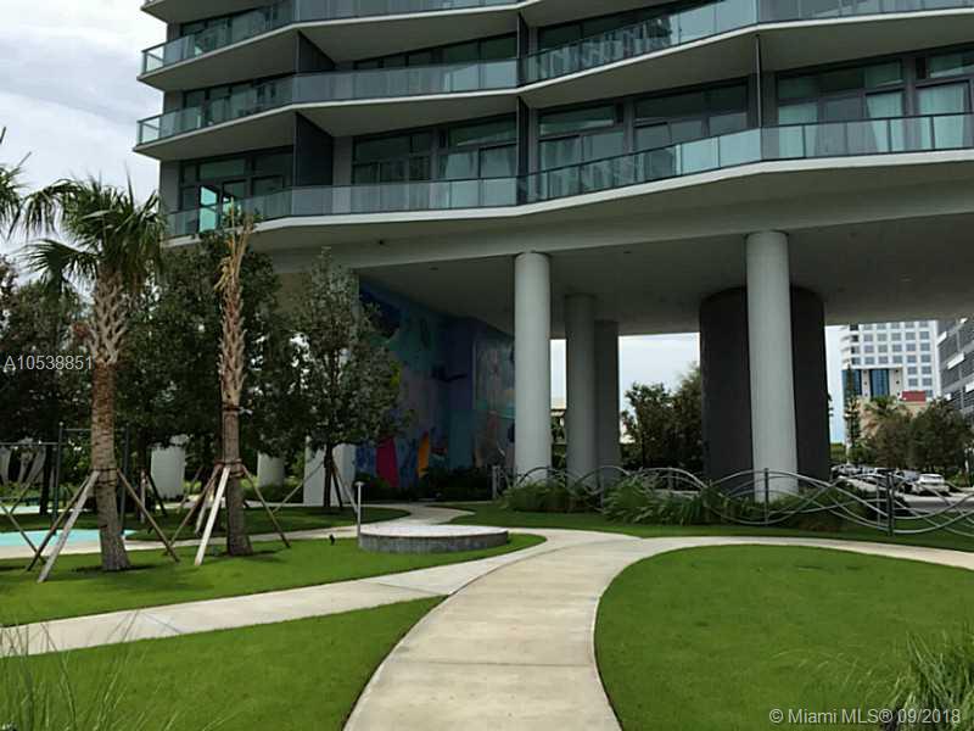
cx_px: 487
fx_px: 816
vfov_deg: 48.2
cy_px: 366
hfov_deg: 61.7
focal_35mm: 29
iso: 32
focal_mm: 4.15
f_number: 2.2
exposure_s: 1/1883
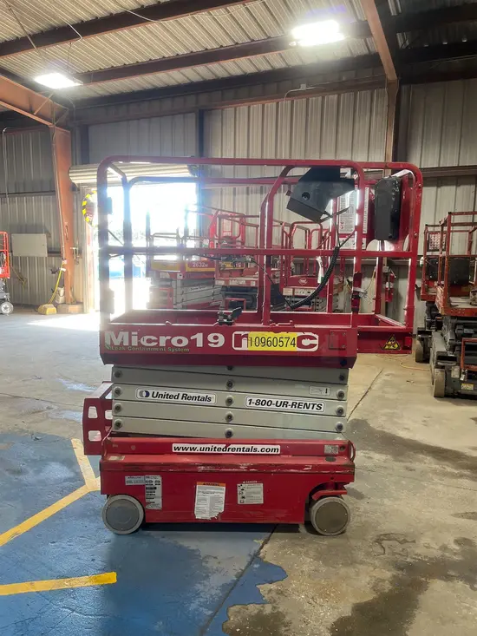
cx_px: 238
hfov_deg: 53.1
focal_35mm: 26
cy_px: 318
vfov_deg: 67.3
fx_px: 478
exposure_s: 1/120
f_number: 1.6
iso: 100
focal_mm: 5.1
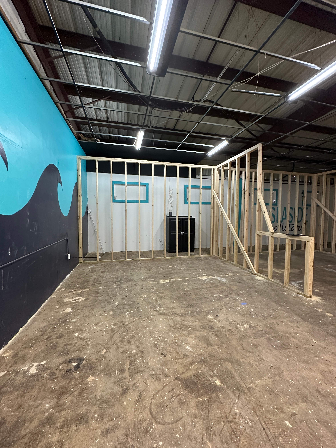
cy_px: 224
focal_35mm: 14
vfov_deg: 102.1
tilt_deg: -2.9
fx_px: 181
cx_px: 168
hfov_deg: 85.7
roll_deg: -0.5
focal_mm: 2.22
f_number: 2.2
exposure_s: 1/60
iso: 400
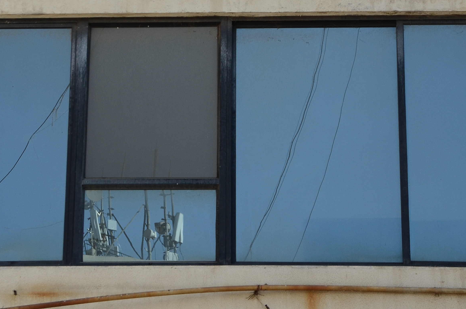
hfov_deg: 10.5
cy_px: 20
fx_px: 2545
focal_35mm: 197
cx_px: 181
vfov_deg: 6.9
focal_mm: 62
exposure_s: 1/500
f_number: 5.3
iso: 200
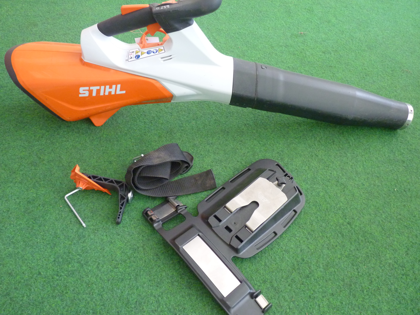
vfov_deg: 51.4
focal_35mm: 27
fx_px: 328
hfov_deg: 65.3
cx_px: 210
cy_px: 158
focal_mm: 4.8
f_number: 2.8
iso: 400
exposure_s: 1/10
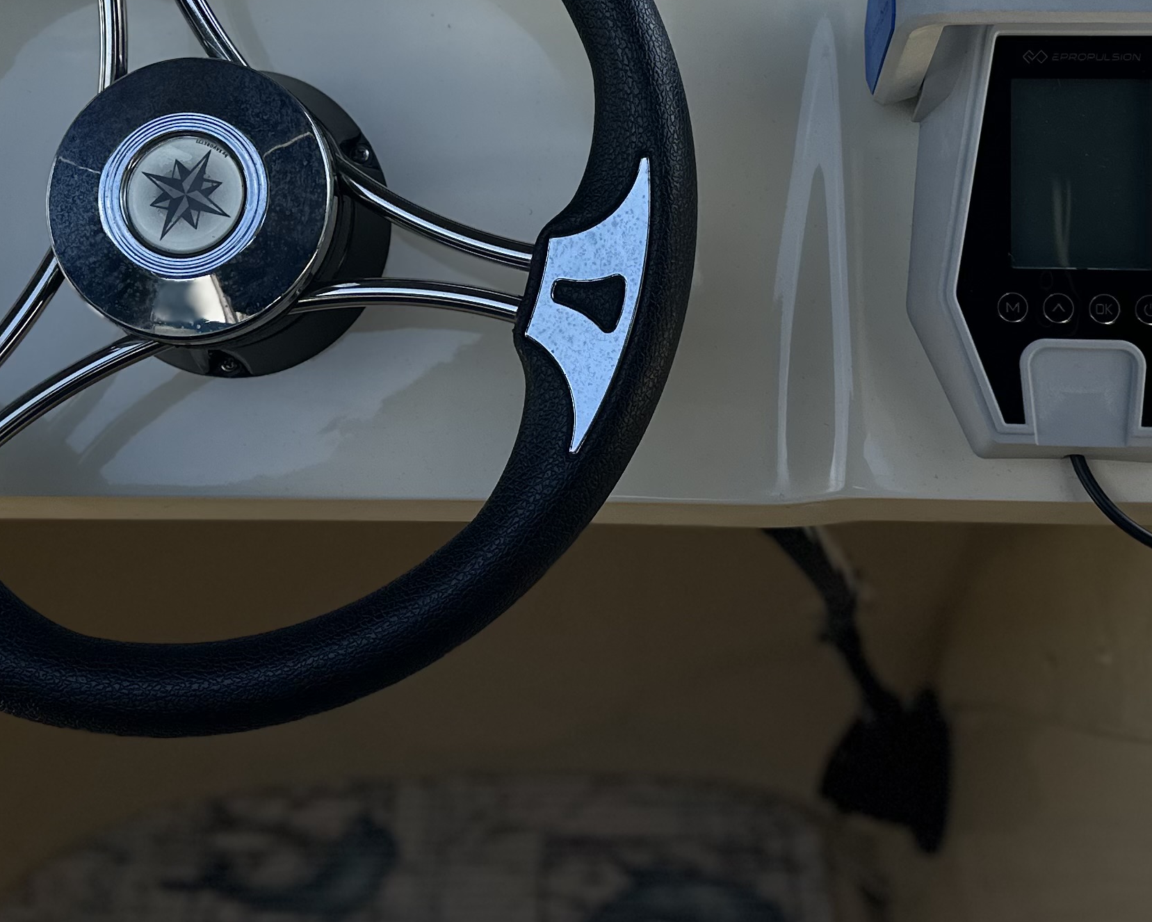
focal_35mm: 57
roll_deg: +1.2
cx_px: 539
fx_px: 1944
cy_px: 17
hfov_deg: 33.0
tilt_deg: -11.7
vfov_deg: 25.5
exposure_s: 1/1845
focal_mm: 6.86
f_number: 1.78
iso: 80
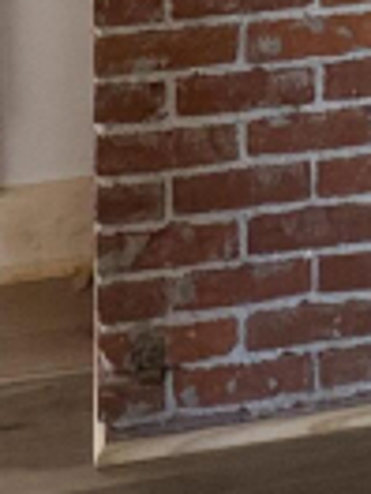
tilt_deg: -0.9
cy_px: -586
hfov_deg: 20.6
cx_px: 255
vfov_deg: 16.8
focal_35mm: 71
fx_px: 1015
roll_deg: +0.8
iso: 400
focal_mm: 2.22
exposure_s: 1/60
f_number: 2.2
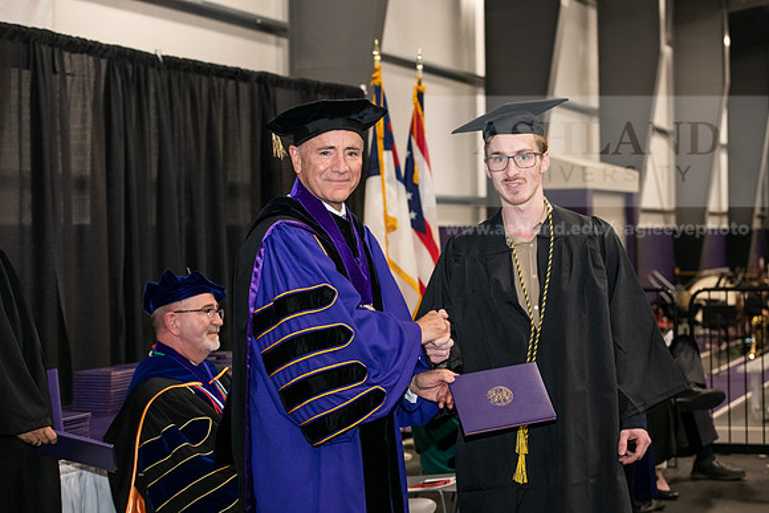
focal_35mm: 70
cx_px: 384
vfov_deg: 19.5
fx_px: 1496
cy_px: 256
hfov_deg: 28.8
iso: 2500
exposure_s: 1/200
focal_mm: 70
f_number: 5
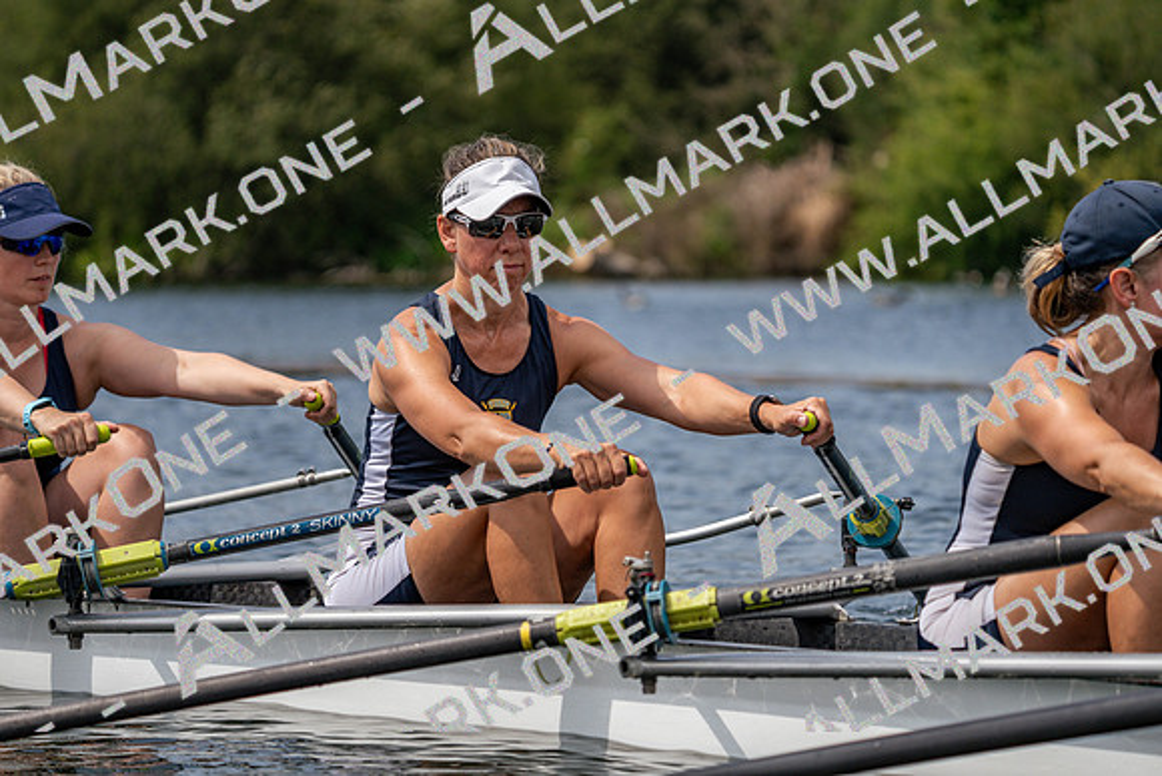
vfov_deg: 6.9
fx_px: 6457
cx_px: 581
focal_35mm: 200
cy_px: 388
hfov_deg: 10.3
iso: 200
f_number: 5.6
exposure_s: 1/1600
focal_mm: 200
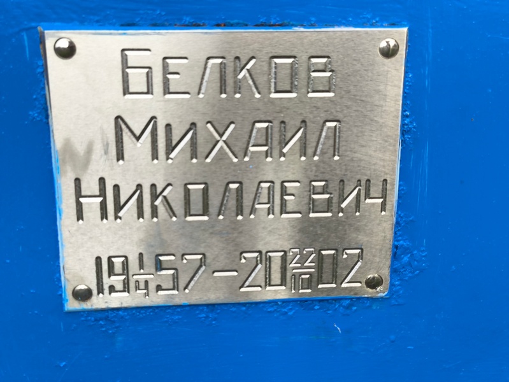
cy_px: 191
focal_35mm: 50
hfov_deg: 38.2
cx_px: 254
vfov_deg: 29.1
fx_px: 736
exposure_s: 1/179
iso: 50
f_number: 1.7
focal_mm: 4.71
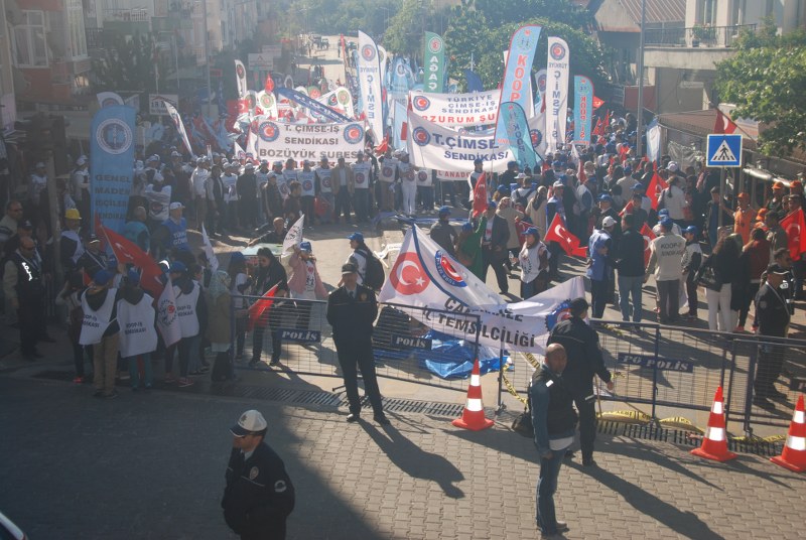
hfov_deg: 37.8
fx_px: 1177
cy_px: 270
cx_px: 403
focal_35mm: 52
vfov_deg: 25.8
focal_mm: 35
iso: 100
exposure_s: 1/200
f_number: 9
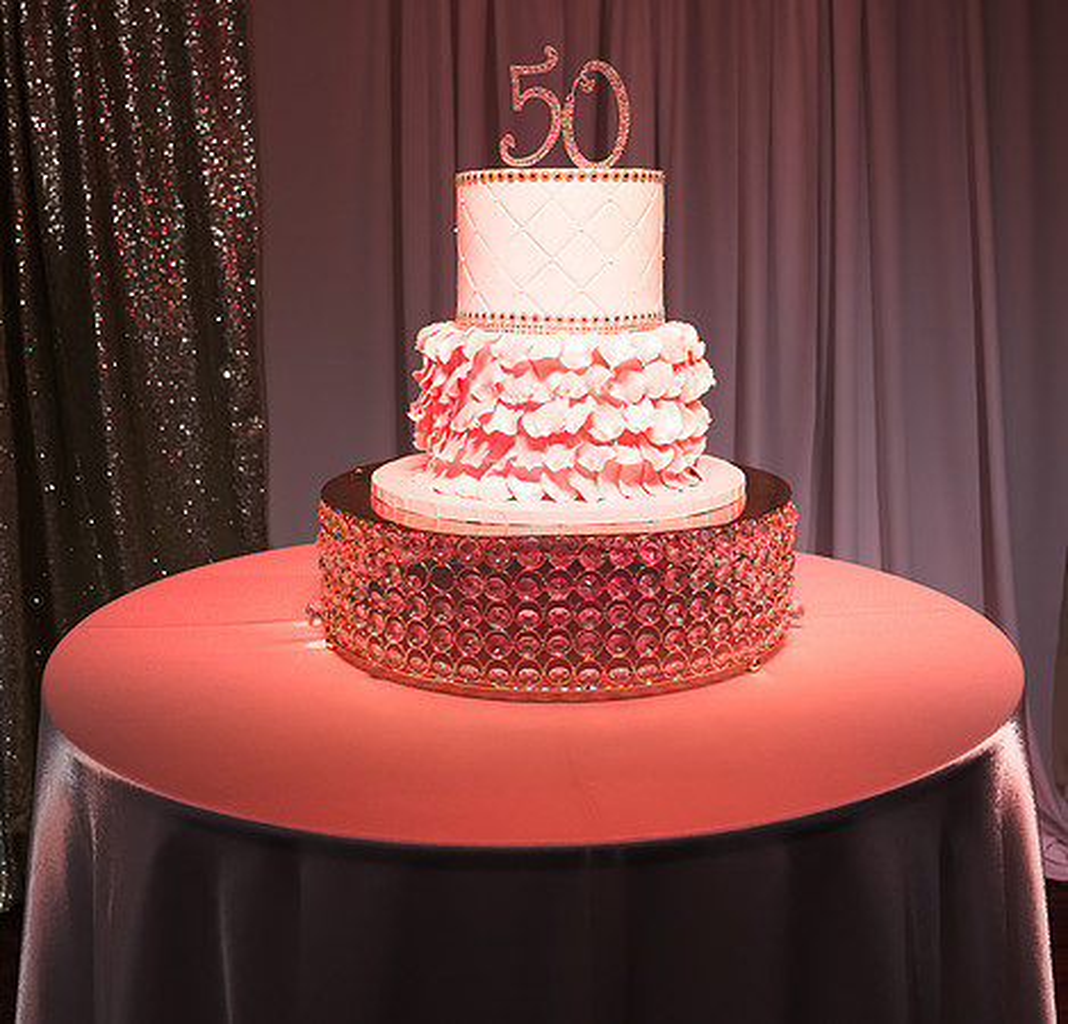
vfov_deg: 43.4
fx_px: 1278
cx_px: 557
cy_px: 387
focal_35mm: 37
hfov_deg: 45.3
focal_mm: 24
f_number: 4.5
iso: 400
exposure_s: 1/30
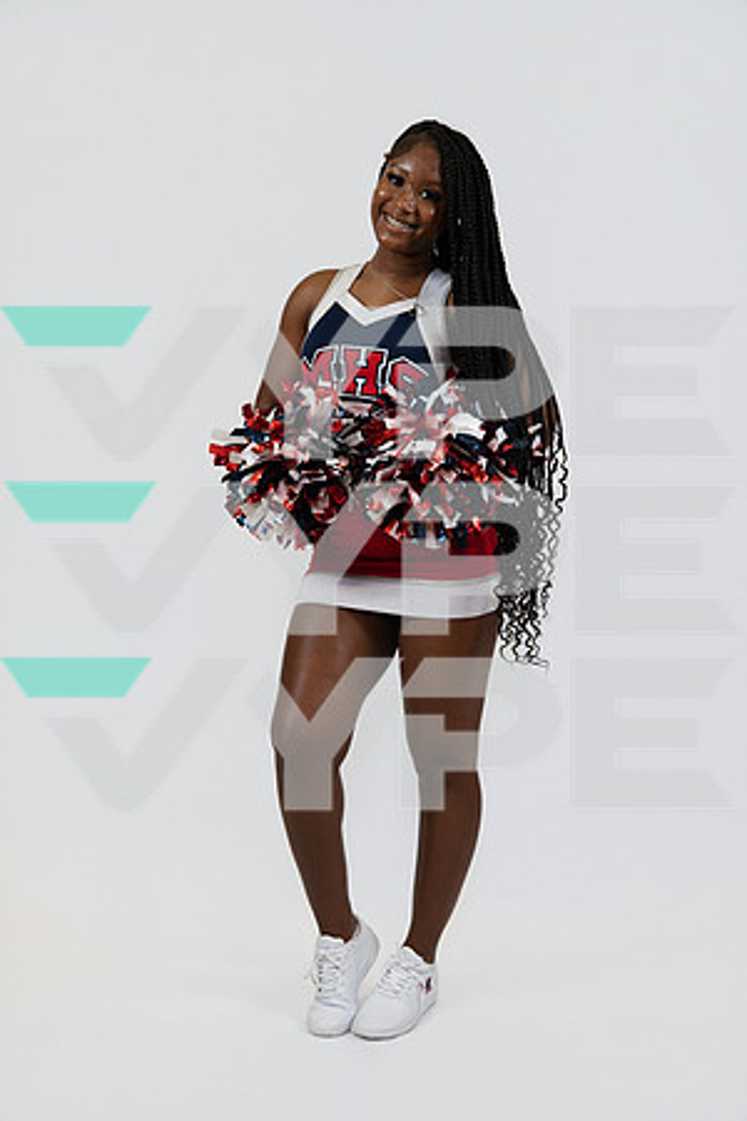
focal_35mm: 47
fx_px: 1460
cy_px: 560
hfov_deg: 28.7
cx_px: 374
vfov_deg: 42.0
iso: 400
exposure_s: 1/125
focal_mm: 46.9
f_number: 4
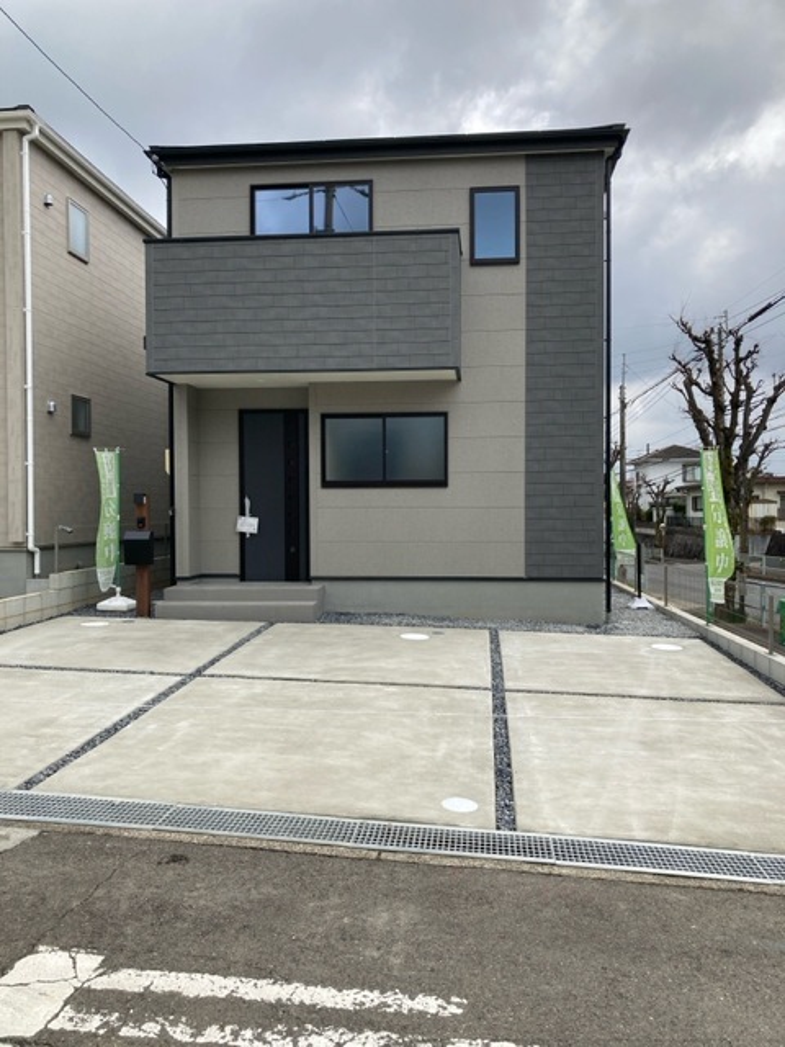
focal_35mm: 28
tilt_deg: +0.3
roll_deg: -0.3
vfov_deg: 63.4
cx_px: 392
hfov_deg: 49.7
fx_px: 847
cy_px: 524
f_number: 1.8
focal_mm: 3.99
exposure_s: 1/1389
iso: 20
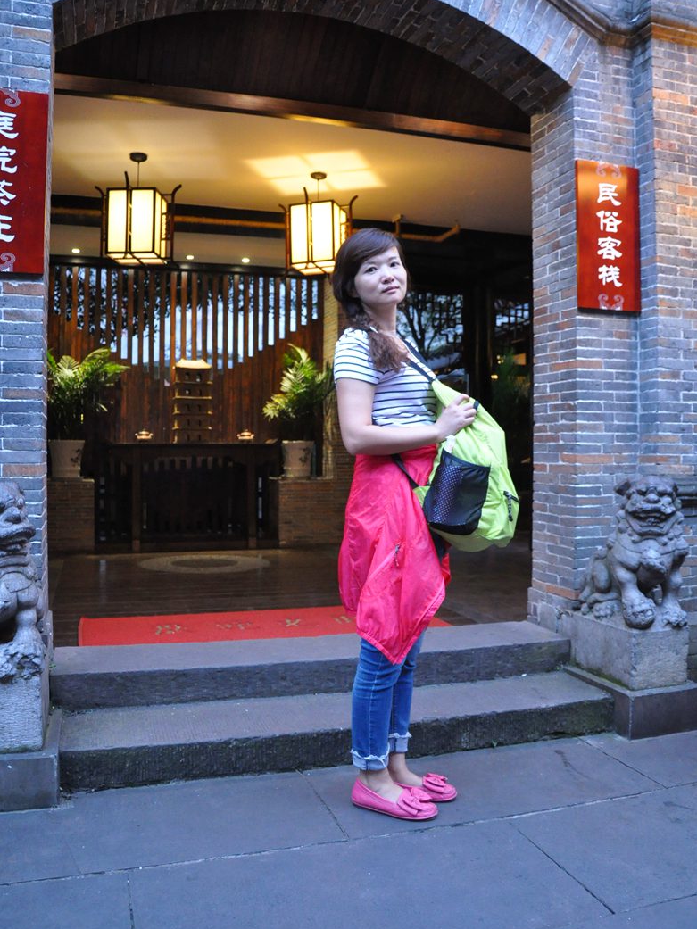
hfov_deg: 46.8
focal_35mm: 30
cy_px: 462
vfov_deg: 60.0
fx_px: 805
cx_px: 356
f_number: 3.5
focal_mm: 18
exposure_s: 1/30
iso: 2500
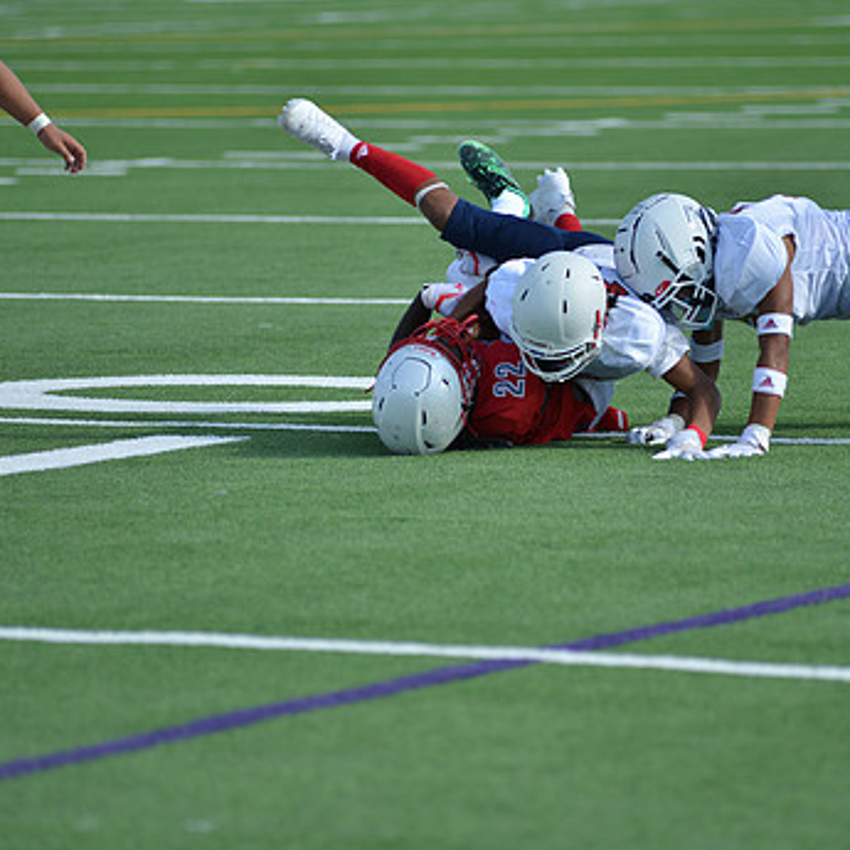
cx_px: 505
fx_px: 7140
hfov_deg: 6.8
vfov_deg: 6.8
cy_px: 427
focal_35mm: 257
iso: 110
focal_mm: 180
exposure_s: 1/1600
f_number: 2.8
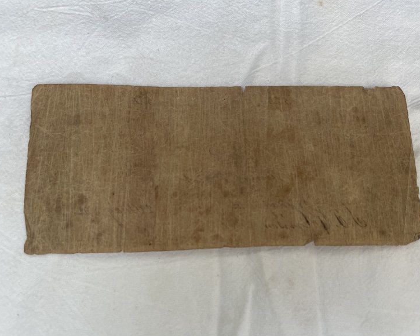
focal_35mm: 28
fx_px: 348
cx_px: 224
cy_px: 173
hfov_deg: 62.1
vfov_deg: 51.5
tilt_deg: -75.9
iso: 50
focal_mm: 4.2
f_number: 1.6
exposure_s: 1/121
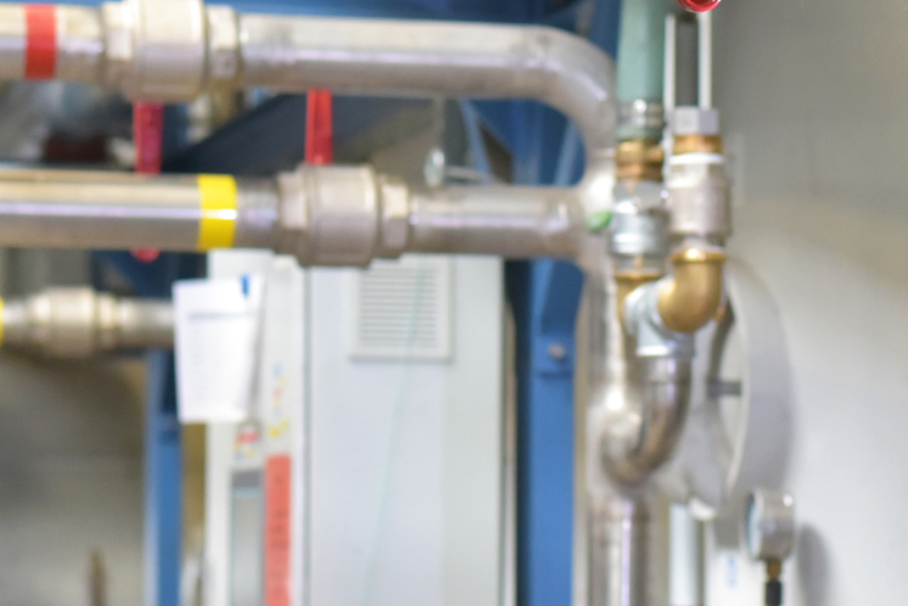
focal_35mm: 142
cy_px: 520
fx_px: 3583
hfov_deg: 14.3
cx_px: 865
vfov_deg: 9.6
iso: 2000
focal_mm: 50
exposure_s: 1/250
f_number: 3.5
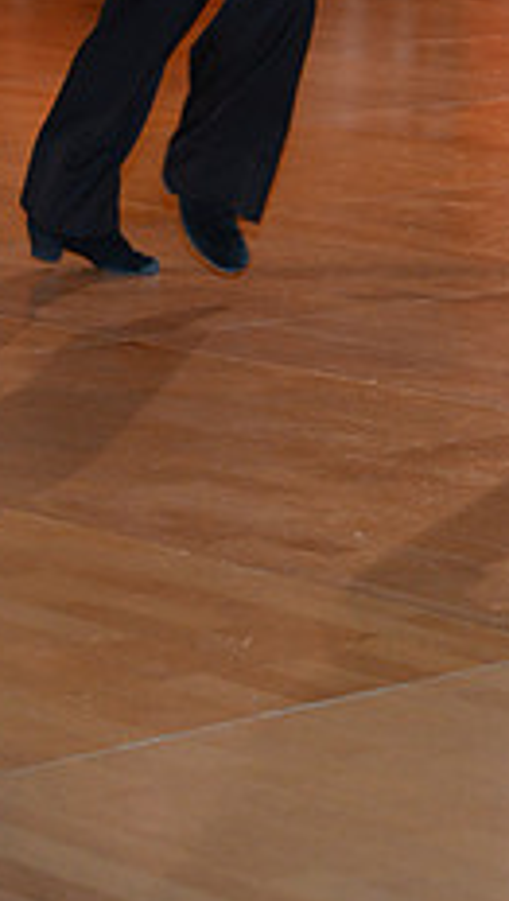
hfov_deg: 6.2
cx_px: 379
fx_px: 4689
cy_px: -202
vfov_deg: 10.8
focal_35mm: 196
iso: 2000
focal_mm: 75
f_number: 4.5
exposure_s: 1/200
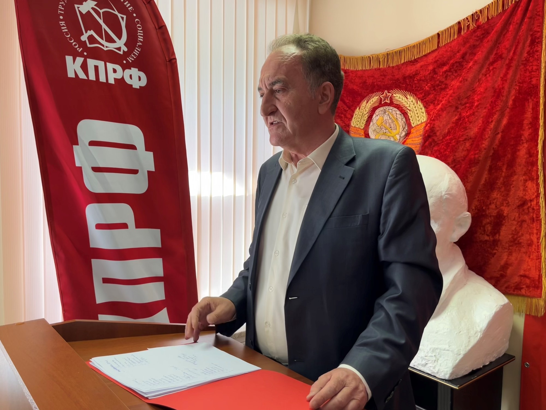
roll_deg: -1.0
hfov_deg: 67.3
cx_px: 273
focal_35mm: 26
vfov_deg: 53.1
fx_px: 410
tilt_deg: -5.3
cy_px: 205
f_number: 1.6
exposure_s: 1/100
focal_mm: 5.1
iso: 80
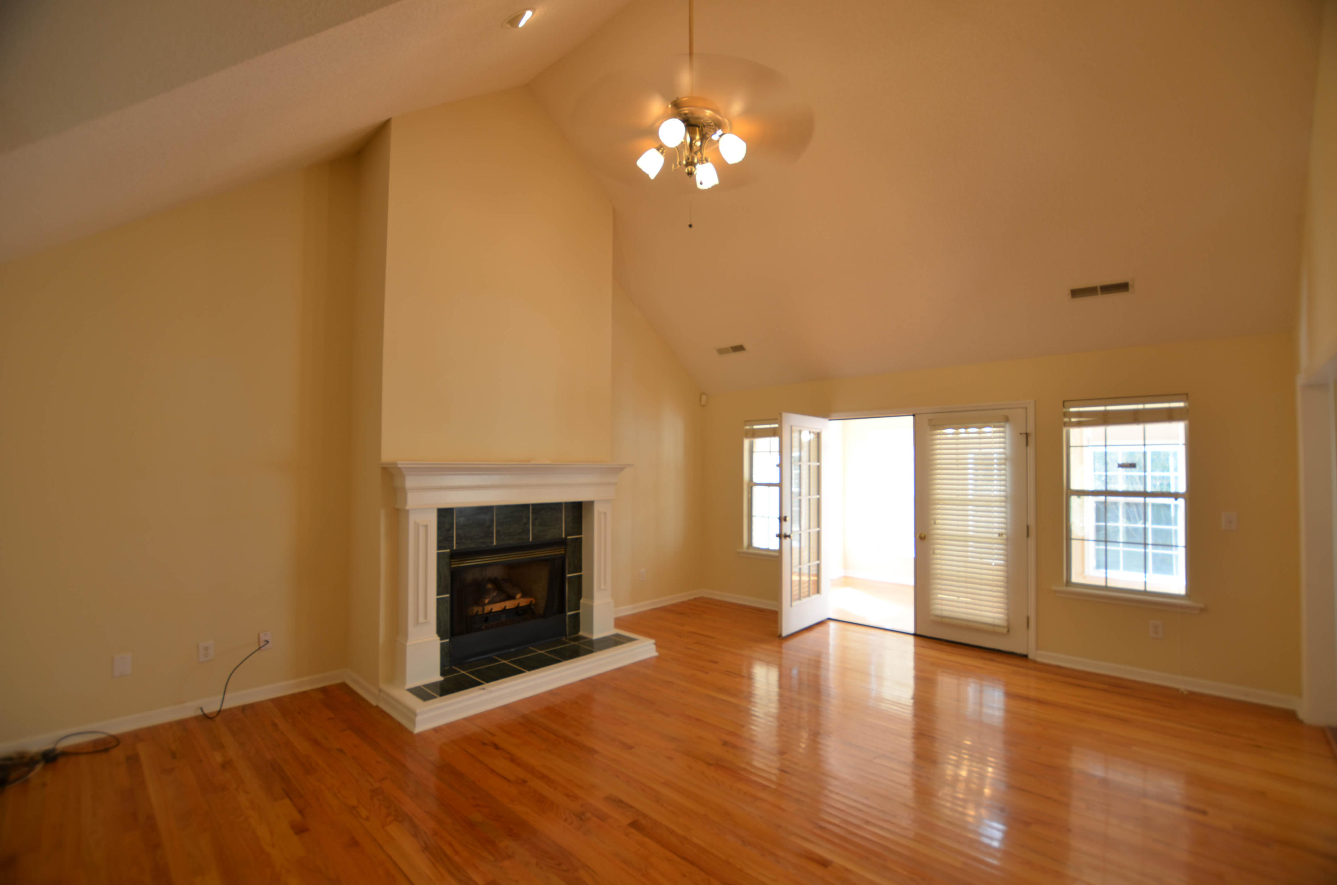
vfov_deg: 77.1
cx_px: 668
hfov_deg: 100.5
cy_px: 442
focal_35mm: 15
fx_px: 556
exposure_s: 1/20
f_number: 3.5
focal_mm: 10
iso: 100
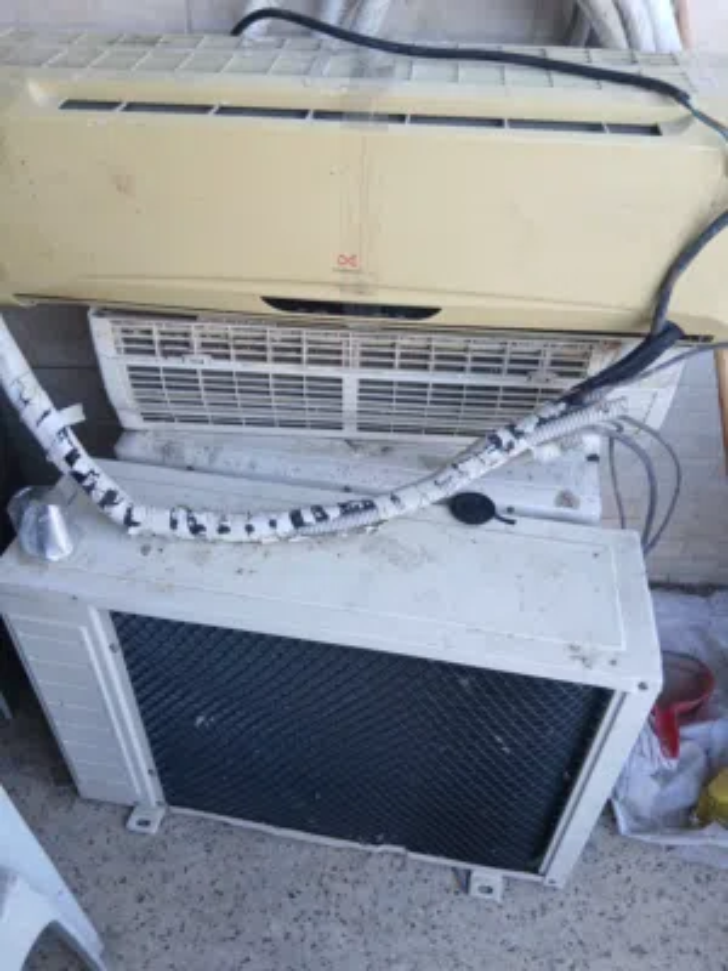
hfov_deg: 53.1
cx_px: 364
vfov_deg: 67.3
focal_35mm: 26
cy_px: 486
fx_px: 729
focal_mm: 3.98
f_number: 1.8
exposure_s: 1/50
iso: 32
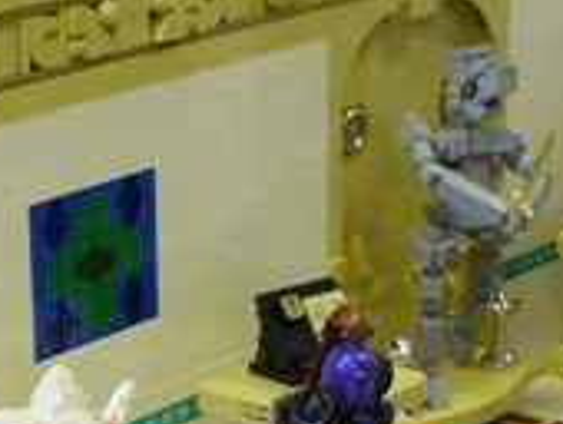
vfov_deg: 10.5
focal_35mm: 139
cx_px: 321
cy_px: 527
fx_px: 2264
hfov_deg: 14.2
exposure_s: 1/50
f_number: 2.8
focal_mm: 6.1
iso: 400
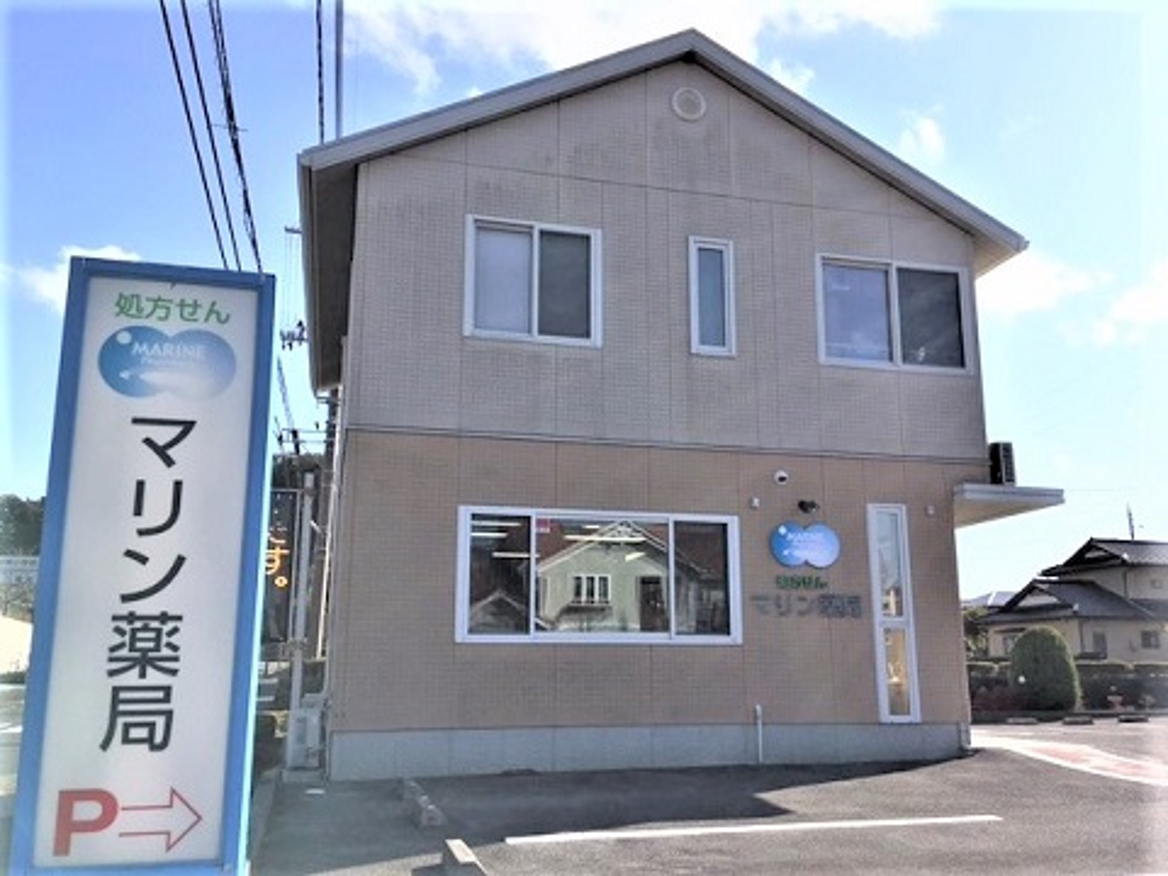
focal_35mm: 29
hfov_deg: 61.7
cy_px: 438
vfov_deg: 48.2
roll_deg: -0.7
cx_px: 584
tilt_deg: +10.0
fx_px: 979
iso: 25
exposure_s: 1/1972
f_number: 2.2
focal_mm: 4.15
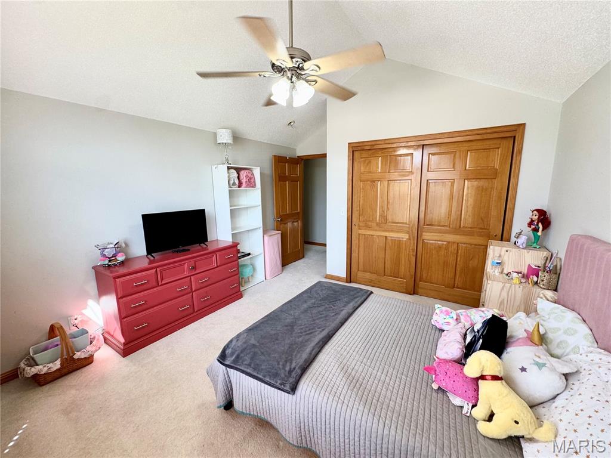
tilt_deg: -10.6
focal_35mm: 14
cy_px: 229
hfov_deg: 102.1
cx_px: 306
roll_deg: +0.6
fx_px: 247
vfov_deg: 85.7
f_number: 2.2
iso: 125
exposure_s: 1/120
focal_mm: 2.22
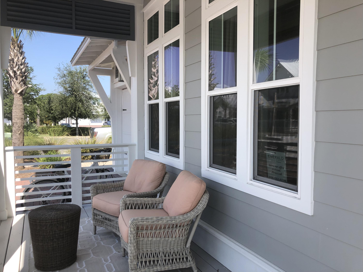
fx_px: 294
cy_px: 136
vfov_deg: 49.7
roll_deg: -1.4
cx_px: 182
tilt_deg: -5.3
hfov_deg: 63.4
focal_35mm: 28
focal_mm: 3.99
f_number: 1.8
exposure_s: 1/917
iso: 20
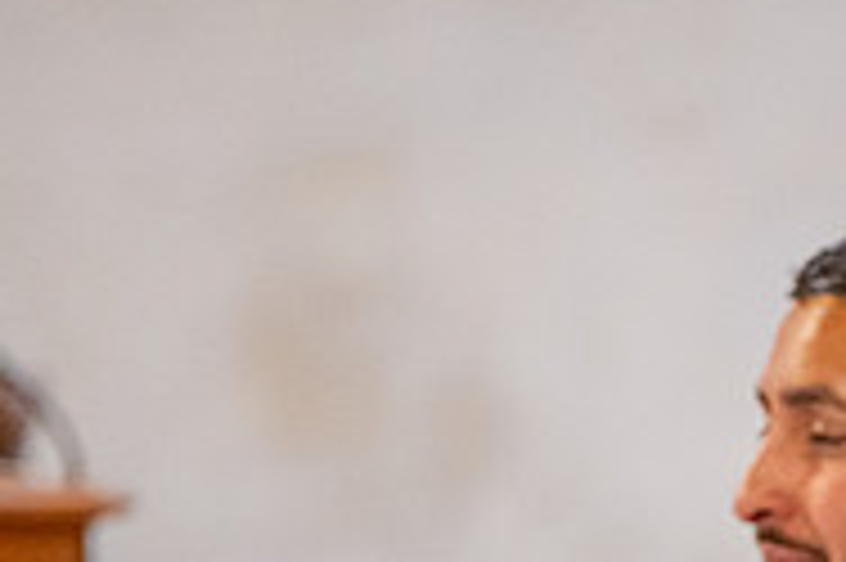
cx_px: 837
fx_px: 13054
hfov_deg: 3.7
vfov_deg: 2.5
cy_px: 839
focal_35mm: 556
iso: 2000
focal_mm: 180
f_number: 2.8
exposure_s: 1/200
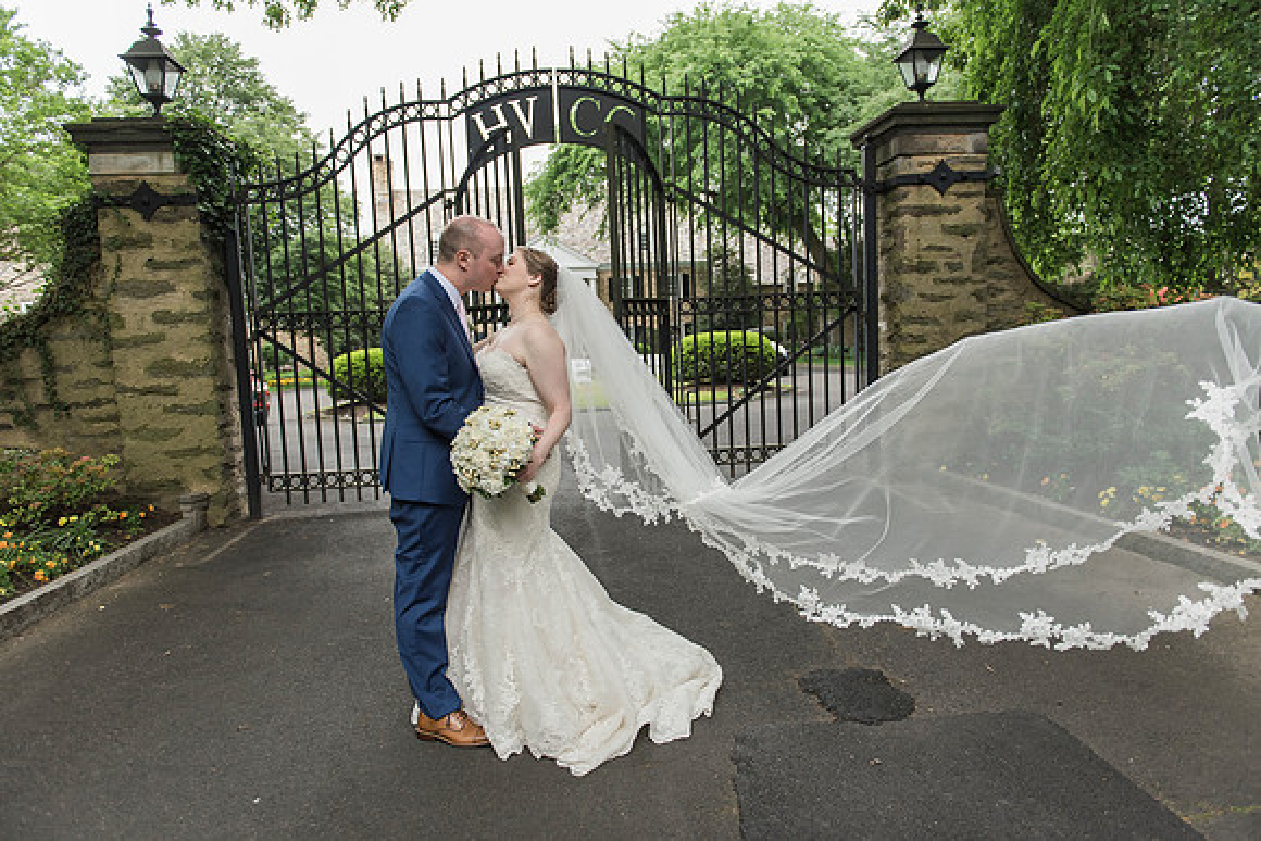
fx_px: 841
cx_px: 630
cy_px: 420
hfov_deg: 73.7
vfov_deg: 53.2
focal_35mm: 24
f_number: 2.8
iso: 800
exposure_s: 1/1250
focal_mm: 24
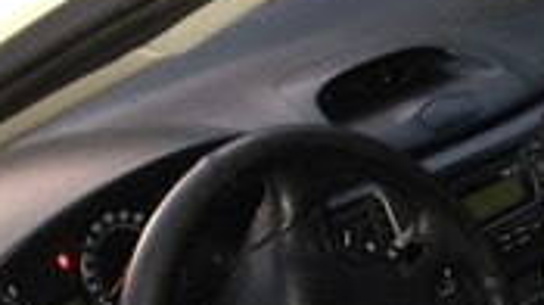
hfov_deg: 20.8
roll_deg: +2.2
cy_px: 551
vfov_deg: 11.0
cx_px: 417
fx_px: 1470
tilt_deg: -37.6
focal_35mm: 102
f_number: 2.4
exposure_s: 1/16
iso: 320
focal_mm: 4.12
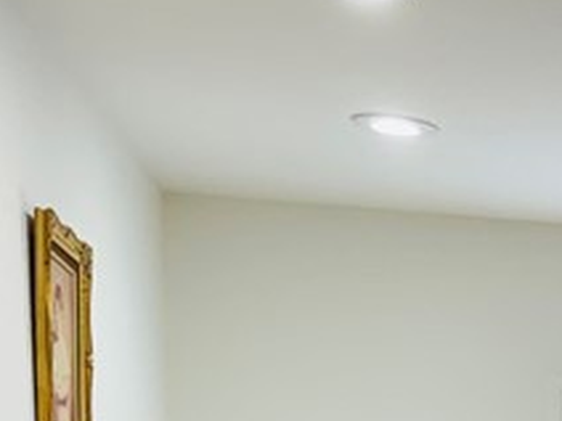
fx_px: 1883
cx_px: 1166
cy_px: 834
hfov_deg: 14.0
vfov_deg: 11.5
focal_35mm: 116
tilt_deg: -7.7
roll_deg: -0.7
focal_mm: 6.76
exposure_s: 1/120
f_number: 1.78
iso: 125
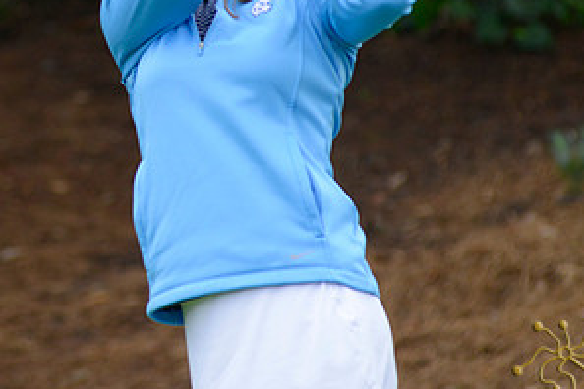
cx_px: 224
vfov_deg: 3.5
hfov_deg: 5.3
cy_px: 68
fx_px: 6342
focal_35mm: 391
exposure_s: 1/250
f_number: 4.5
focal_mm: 200
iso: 320
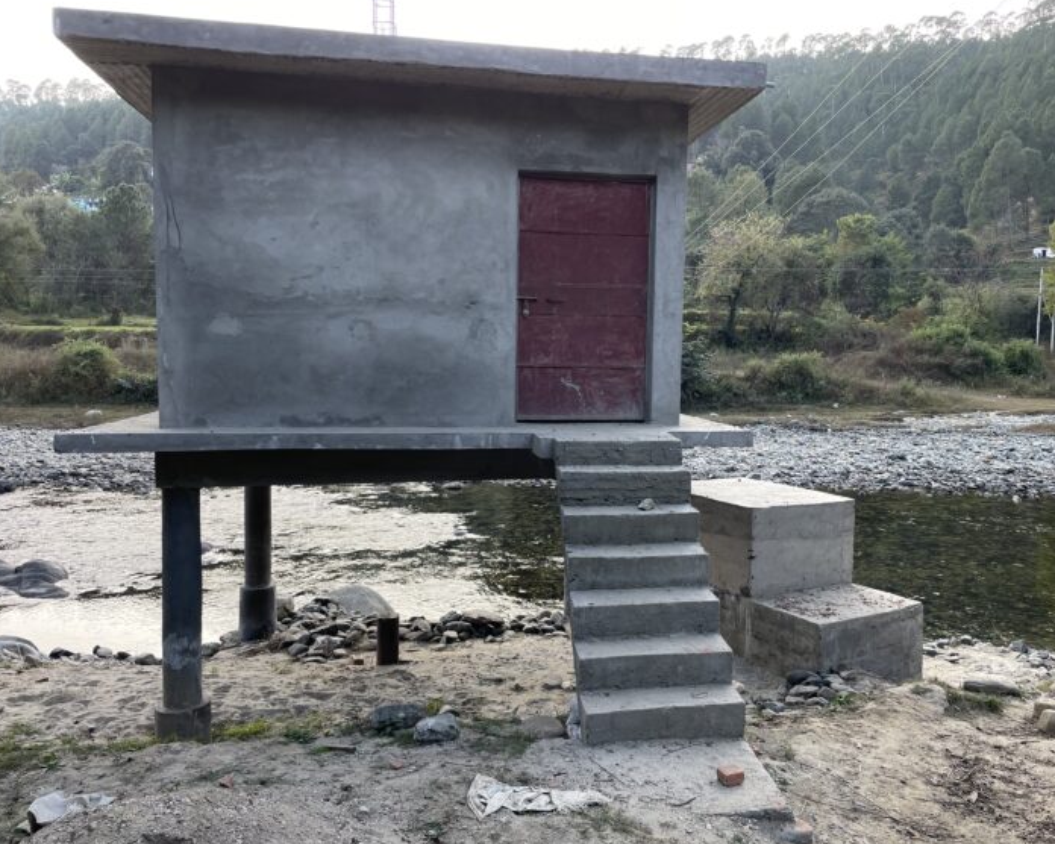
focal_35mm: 28
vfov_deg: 51.5
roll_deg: -0.4
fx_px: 874
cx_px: 573
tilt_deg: -4.1
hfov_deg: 62.1
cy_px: 414
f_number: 1.6
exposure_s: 1/197
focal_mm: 4.2
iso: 32
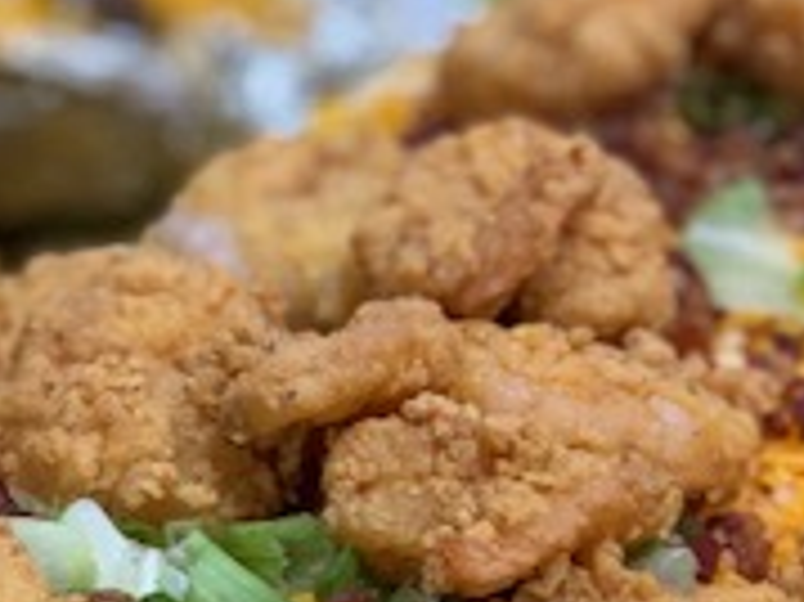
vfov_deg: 8.0
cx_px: 211
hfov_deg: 10.6
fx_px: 4317
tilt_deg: -29.3
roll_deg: +0.9
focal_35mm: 186
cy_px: 467
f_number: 2.4
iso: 100
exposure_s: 1/60
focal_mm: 6
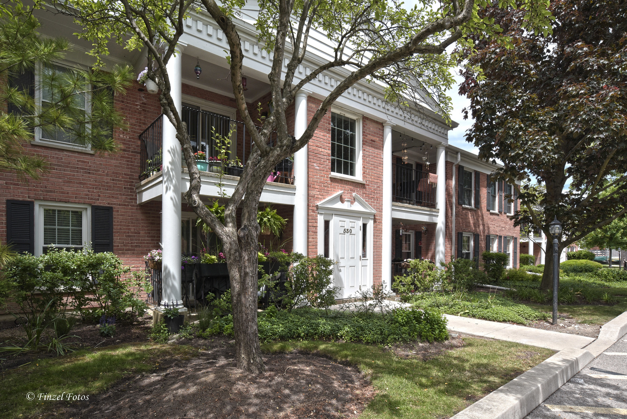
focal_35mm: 19
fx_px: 331
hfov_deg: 86.9
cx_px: 314
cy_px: 210
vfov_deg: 64.6
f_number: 11
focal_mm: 19
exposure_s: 1/250
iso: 200
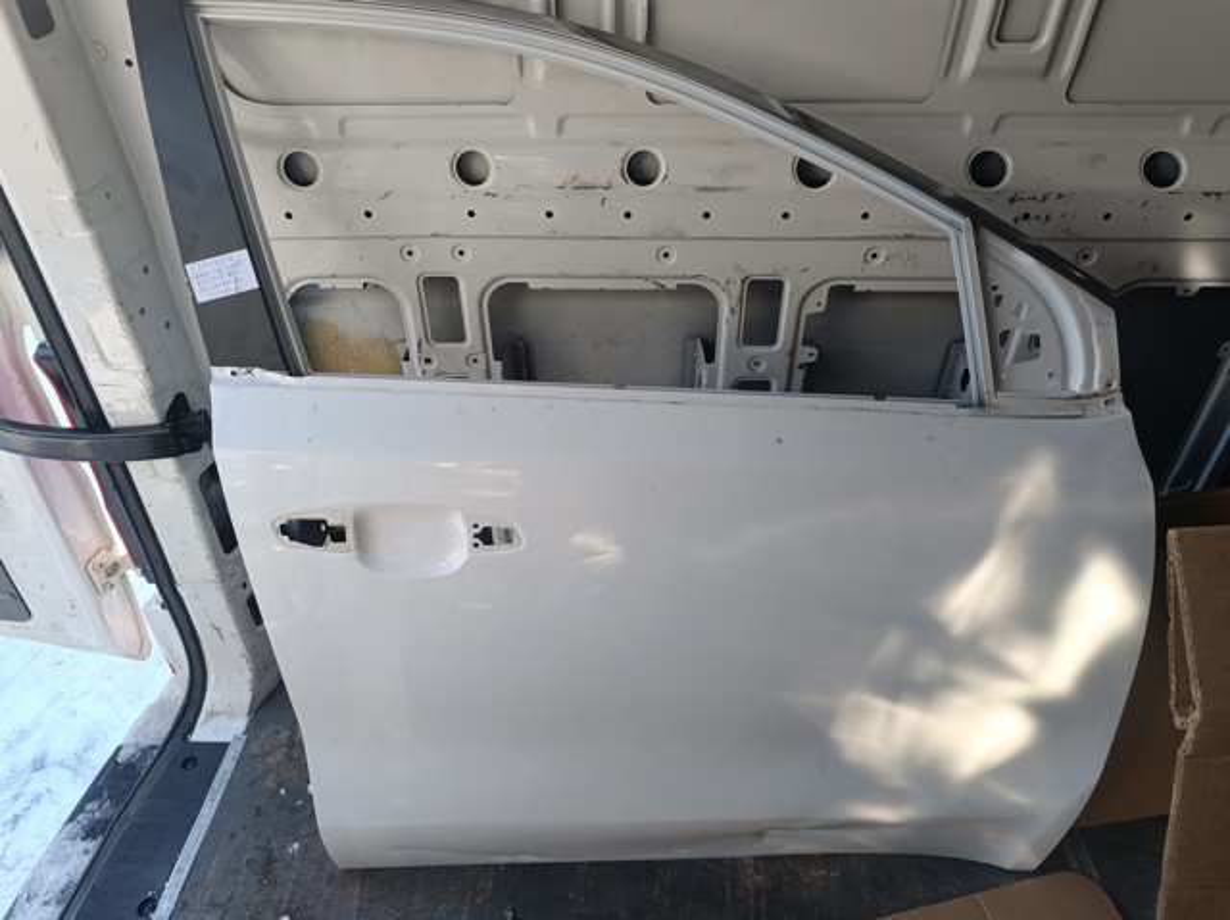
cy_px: 460
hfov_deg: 71.6
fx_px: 852
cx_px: 615
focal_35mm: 24
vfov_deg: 56.8
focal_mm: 6.14
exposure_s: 1/100
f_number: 1.65
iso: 102
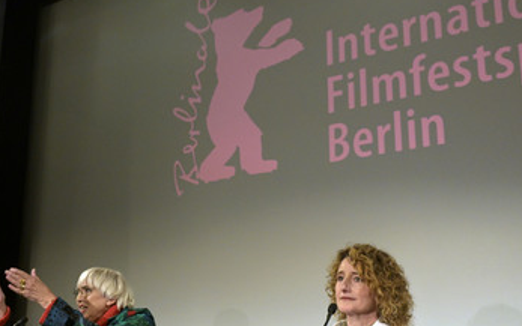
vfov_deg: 28.5
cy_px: 204
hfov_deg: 44.2
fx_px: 640
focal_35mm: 45
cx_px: 225
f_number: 5
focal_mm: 34
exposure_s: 1/250
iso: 5000
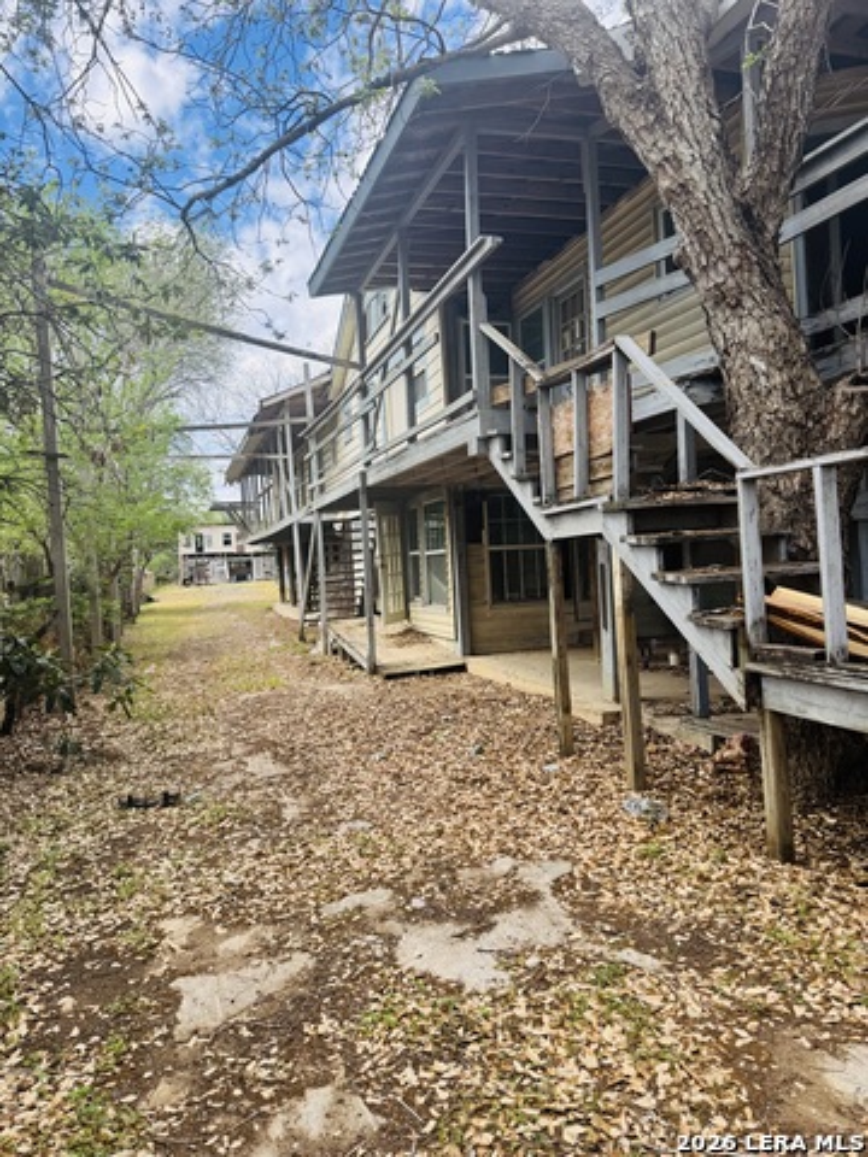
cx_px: 434
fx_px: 802
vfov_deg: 71.6
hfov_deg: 56.8
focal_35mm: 24
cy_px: 578
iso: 80
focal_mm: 6.76
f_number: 1.78
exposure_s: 1/1172
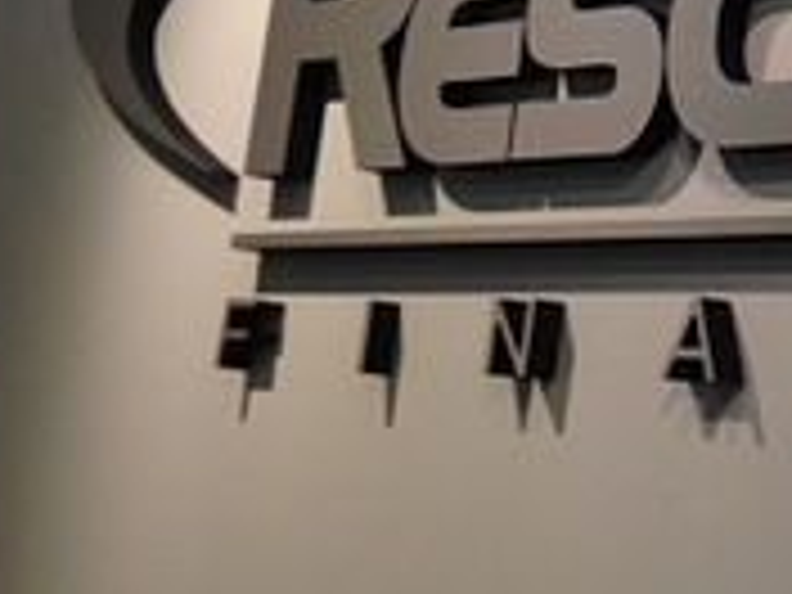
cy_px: -40
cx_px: 1228
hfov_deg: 15.1
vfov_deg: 12.2
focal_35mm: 120
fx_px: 2746
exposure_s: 1/30
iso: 50
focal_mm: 4.12
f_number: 2.4
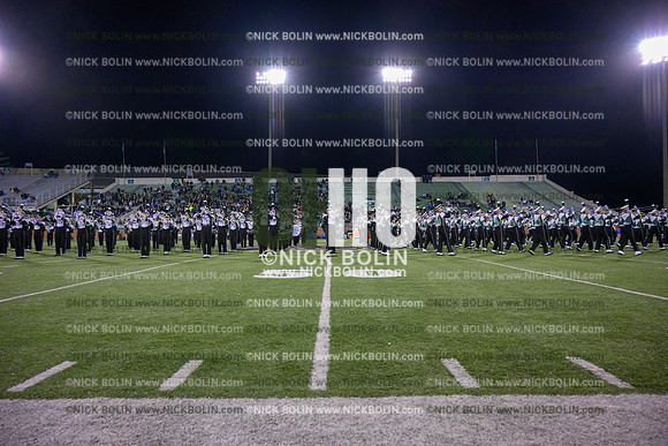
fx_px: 445
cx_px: 334
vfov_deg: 53.2
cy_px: 223
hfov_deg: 73.7
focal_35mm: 24
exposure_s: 1/1000
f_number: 4
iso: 5000
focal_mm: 24
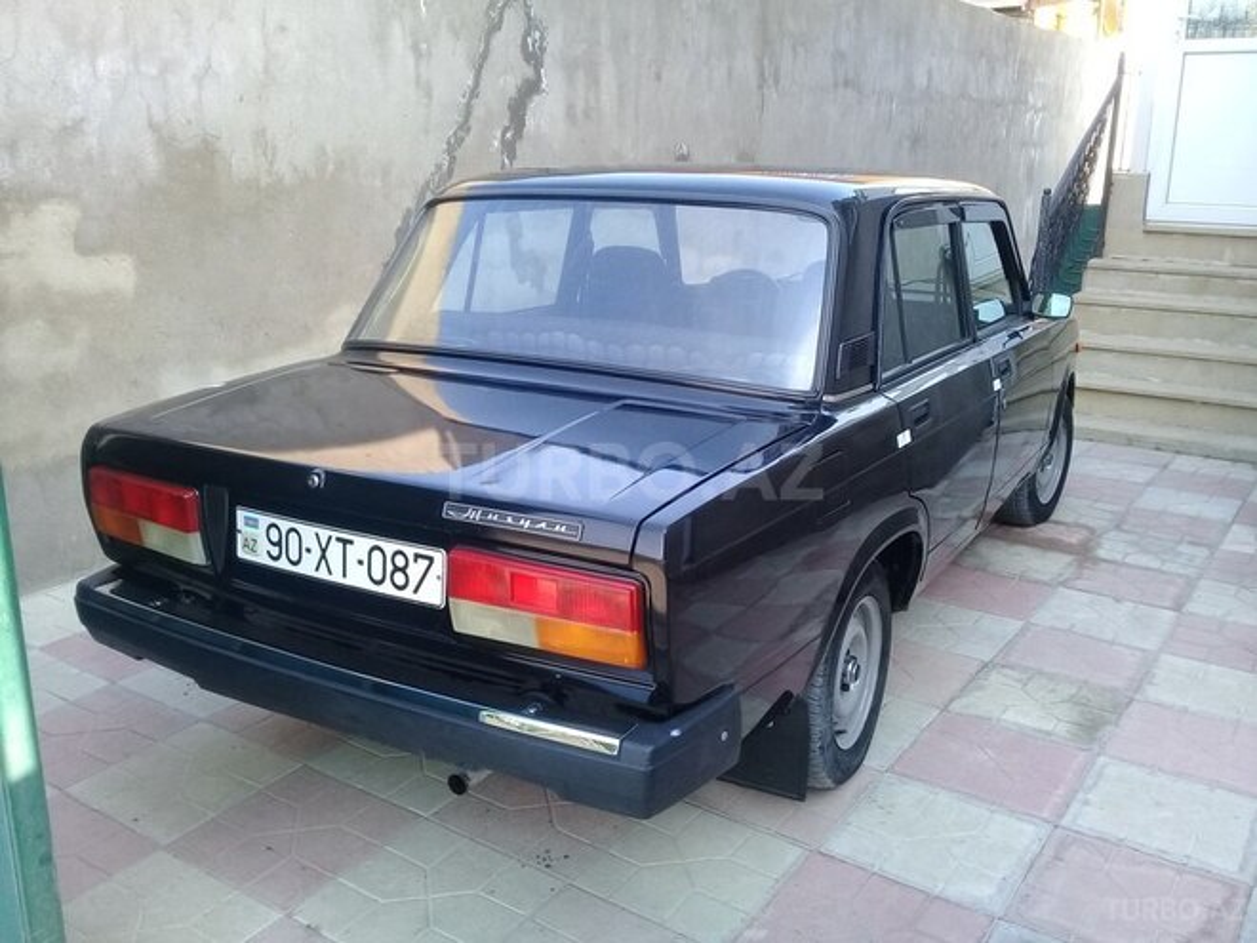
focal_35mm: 31
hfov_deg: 58.4
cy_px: 472
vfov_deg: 45.4
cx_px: 628
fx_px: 1126
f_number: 2.2
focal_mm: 3.3
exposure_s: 1/122
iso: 50
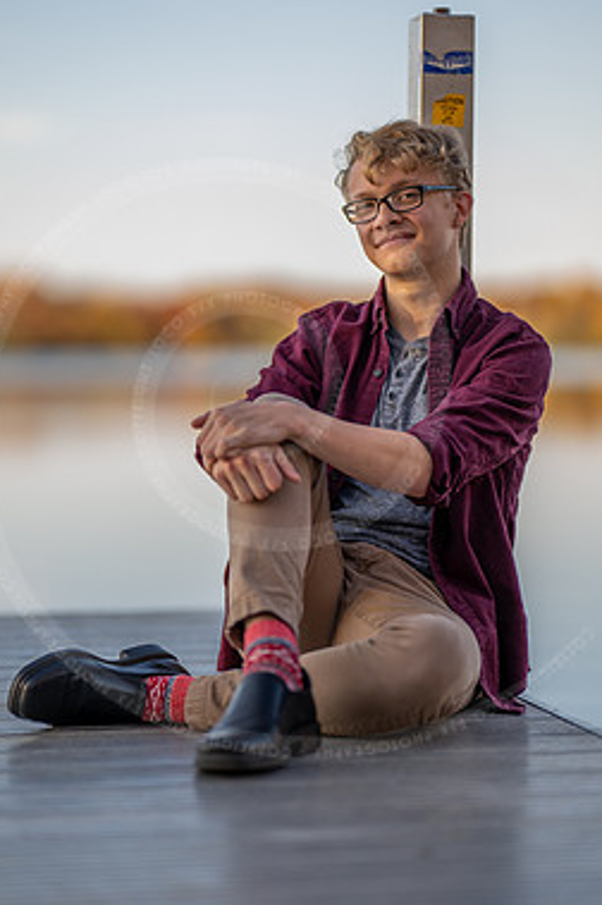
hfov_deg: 13.5
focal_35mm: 101
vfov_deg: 20.2
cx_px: 287
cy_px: 449
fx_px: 2538
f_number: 1.2
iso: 125
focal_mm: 85
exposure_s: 1/2000
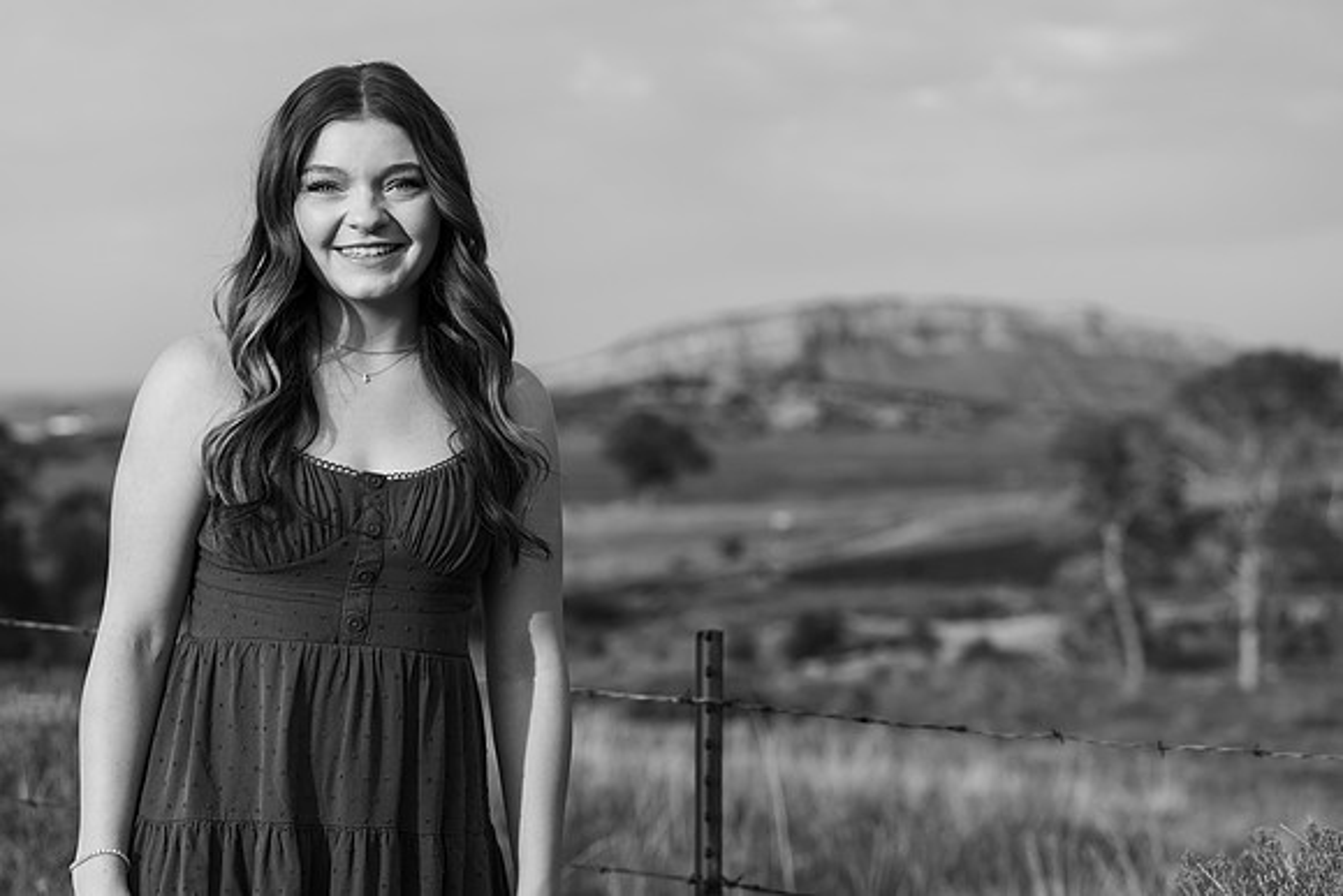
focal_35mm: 78
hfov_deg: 26.0
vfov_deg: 17.5
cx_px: 672
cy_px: 448
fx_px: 2910
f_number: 4
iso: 50
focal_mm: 78
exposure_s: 1/250
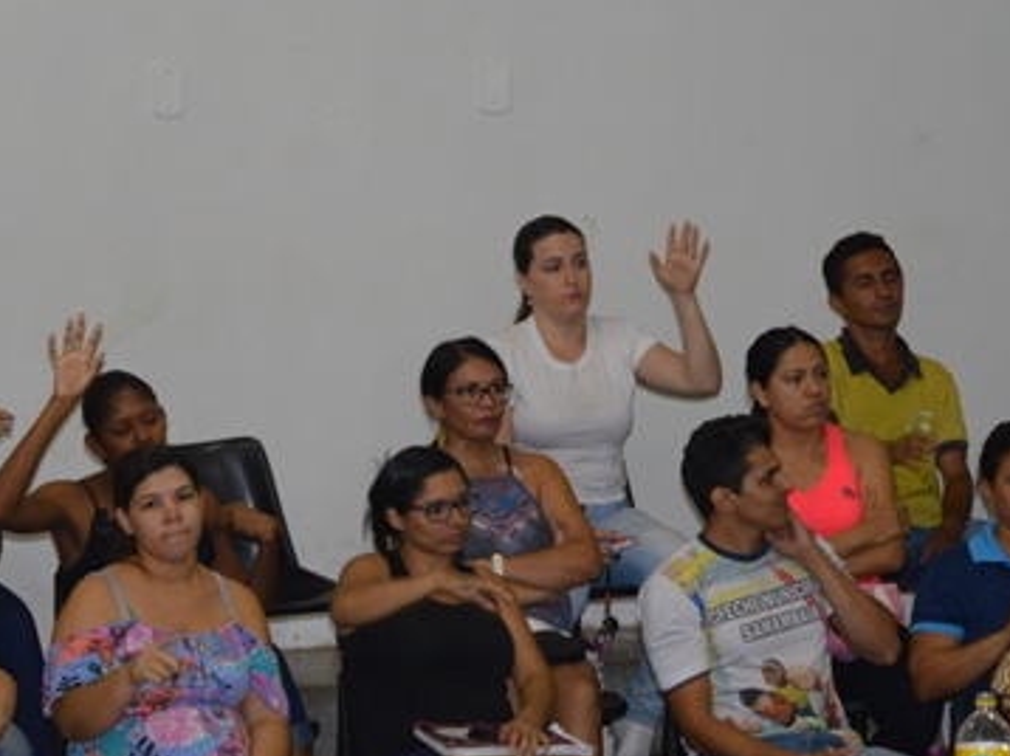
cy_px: 430
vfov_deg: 7.5
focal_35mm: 198
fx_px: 5773
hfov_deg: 10.0
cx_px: 401
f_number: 4.5
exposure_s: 1/60
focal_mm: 48
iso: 640
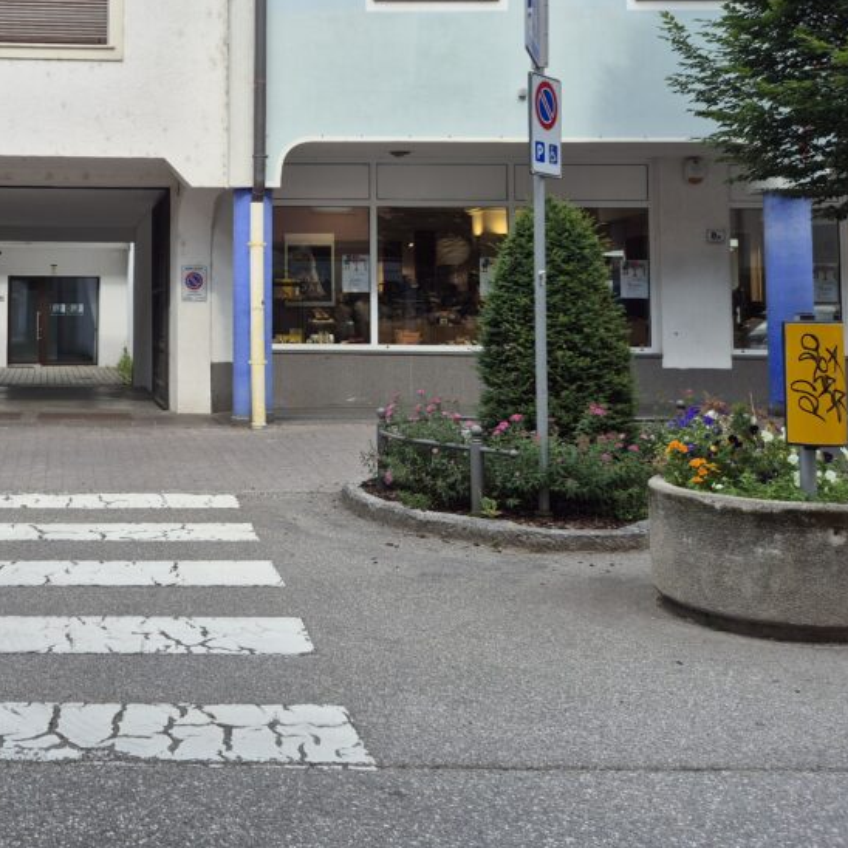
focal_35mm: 38
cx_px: 119
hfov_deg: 41.1
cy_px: 266
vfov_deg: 43.1
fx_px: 1053
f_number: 1.8
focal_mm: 5.4
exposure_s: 1/646
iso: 25
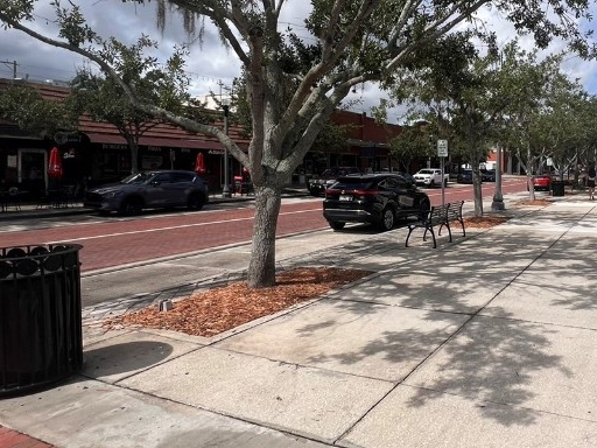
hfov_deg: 64.5
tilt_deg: -1.9
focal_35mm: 26
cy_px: 187
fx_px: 448
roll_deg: -1.0
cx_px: 423
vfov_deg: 52.8
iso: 32
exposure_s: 1/2222
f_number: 1.8
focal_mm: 1.57
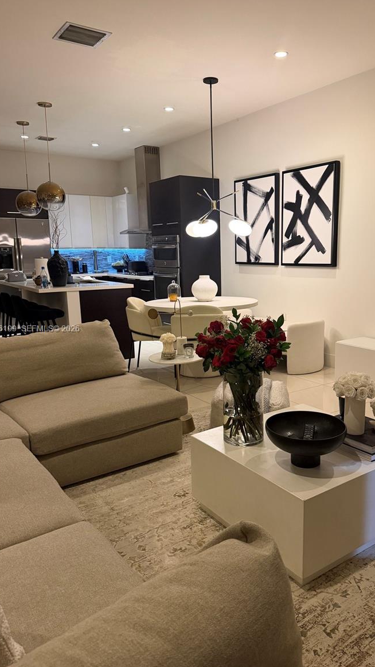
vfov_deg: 69.9
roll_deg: +0.9
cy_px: 329
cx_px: 232
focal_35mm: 27
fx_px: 477
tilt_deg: -9.8
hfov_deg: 42.6
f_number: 1.78
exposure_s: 1/60
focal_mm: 6.76
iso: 320
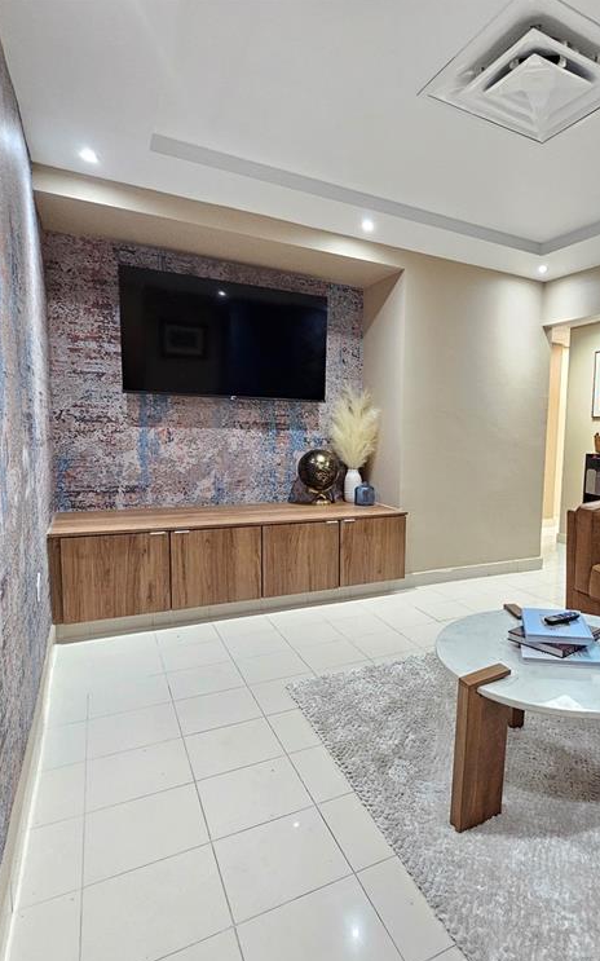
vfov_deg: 88.0
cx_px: 446
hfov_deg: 59.1
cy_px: 491
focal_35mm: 19
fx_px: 497
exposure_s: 1/30
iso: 400
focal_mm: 2.2
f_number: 2.2
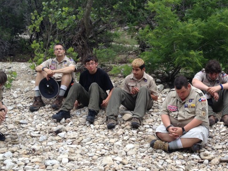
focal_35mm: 58
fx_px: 382
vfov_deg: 25.2
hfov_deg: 32.9
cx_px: 158
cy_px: 92
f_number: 2.4
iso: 50
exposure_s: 1/237
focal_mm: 4.28
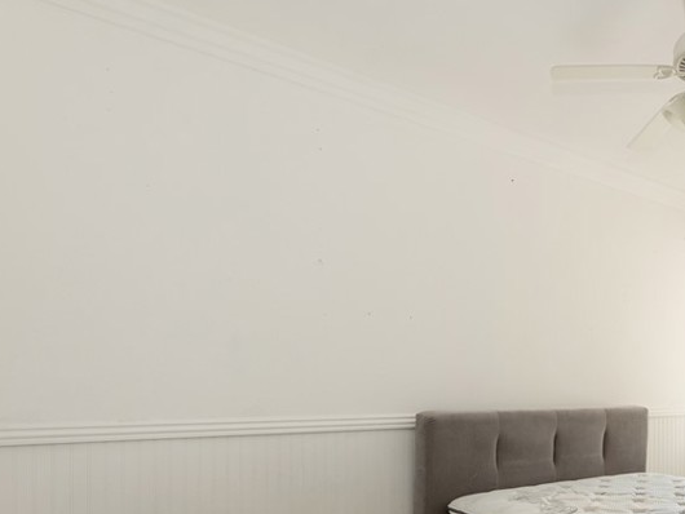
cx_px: 580
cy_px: 389
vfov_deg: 50.7
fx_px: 515
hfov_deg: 59.9
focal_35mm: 26
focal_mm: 14
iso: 400
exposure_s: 1/125
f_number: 5.6
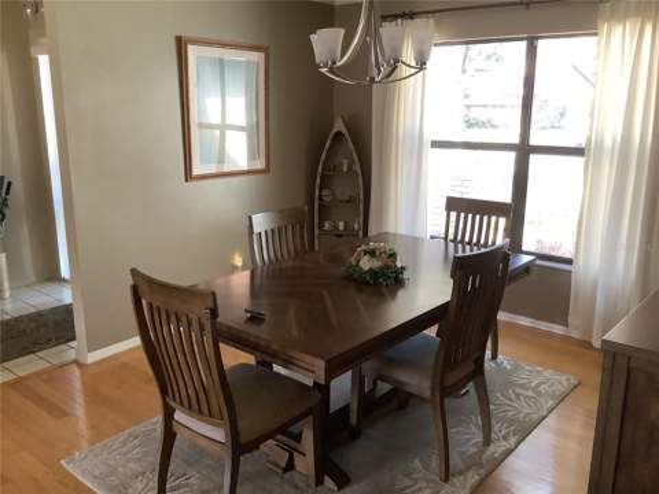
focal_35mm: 31
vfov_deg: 45.4
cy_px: 247
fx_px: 590
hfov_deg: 58.4
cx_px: 330
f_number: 2.4
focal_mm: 3.3
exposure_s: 1/60
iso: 200
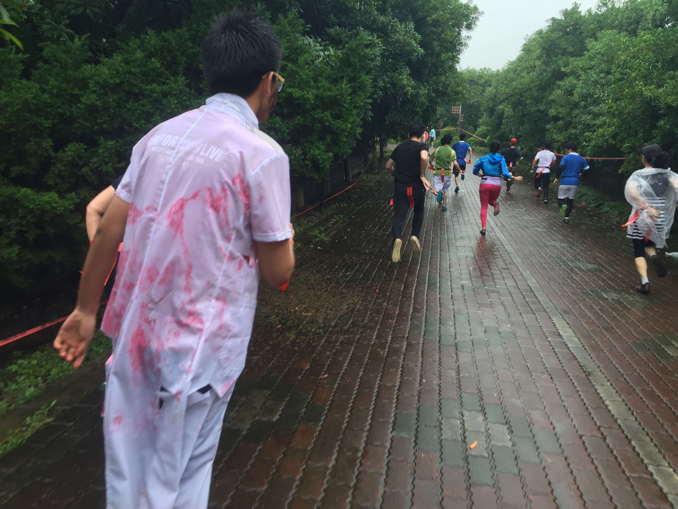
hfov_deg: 61.7
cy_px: 254
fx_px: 568
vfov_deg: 48.2
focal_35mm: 29
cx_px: 339
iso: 32
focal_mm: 4.15
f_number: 2.2
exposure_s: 1/185
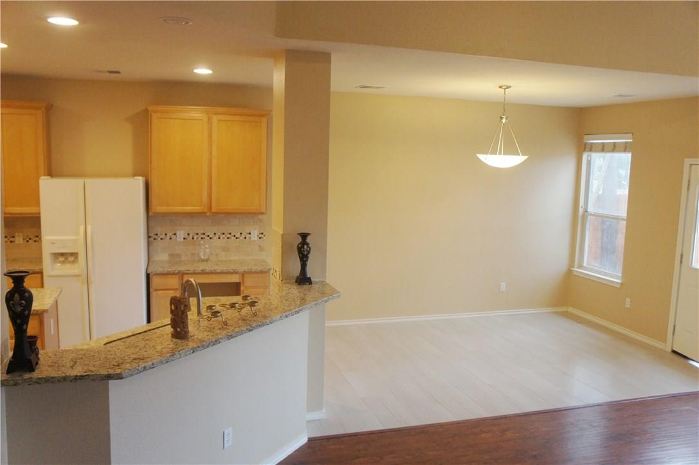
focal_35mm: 30
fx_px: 582
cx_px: 350
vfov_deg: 43.5
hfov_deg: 62.0
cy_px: 232
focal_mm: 20
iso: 1600
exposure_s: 1/200
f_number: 4
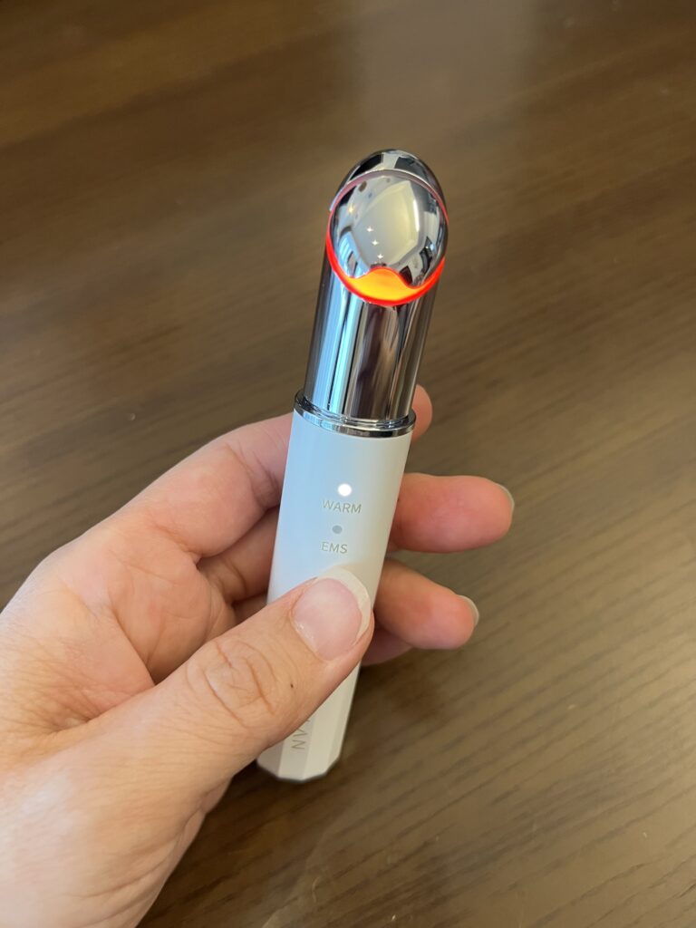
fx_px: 697
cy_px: 464
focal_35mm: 26
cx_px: 348
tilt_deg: -59.6
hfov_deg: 53.1
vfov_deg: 67.3
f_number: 1.6
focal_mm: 5.1
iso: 500
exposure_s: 1/50
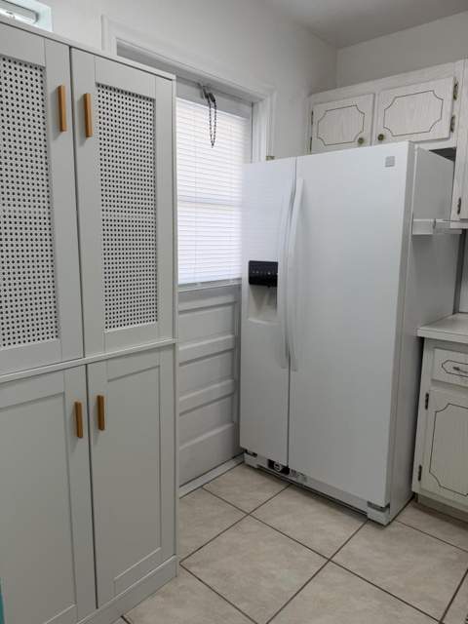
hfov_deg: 56.8
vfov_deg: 71.6
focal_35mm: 24
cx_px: 234
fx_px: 433
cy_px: 312
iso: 64
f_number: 1.78
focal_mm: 6.76
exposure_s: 1/120
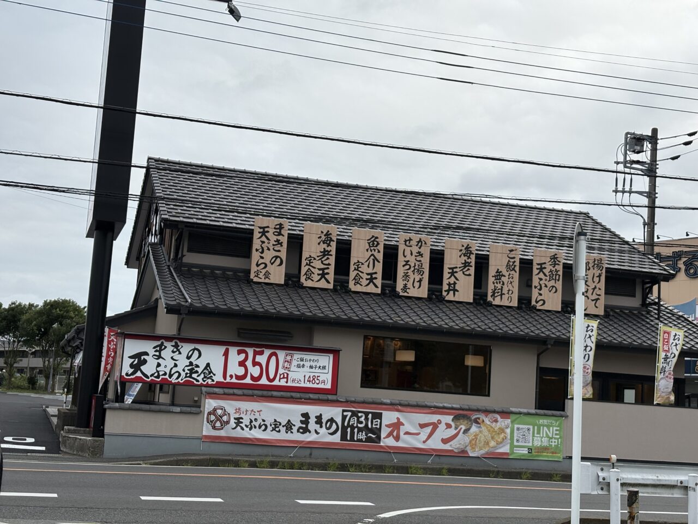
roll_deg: -3.1
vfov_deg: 28.0
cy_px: 262
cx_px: 349
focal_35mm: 52
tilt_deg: +7.8
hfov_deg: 36.8
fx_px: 1049
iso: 40
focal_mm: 5.96
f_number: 1.6
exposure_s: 1/2639
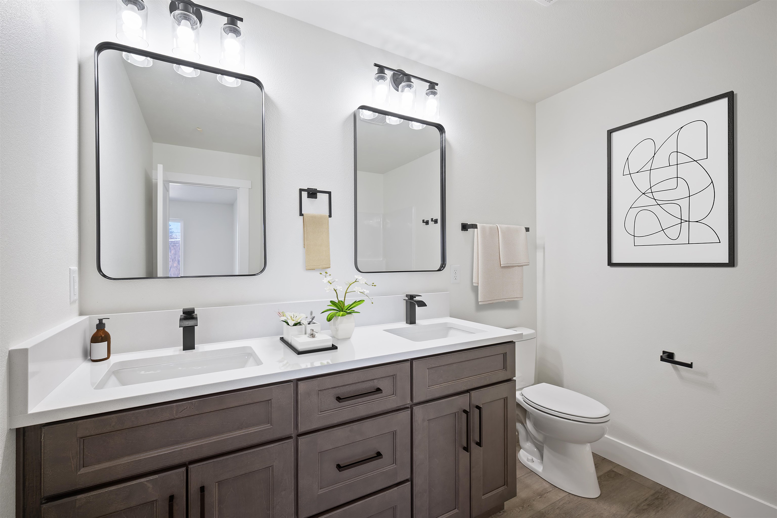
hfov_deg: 96.7
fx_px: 345
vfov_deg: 73.7
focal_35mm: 16
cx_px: 388
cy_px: 259
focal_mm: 16
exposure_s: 1
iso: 100
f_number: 8
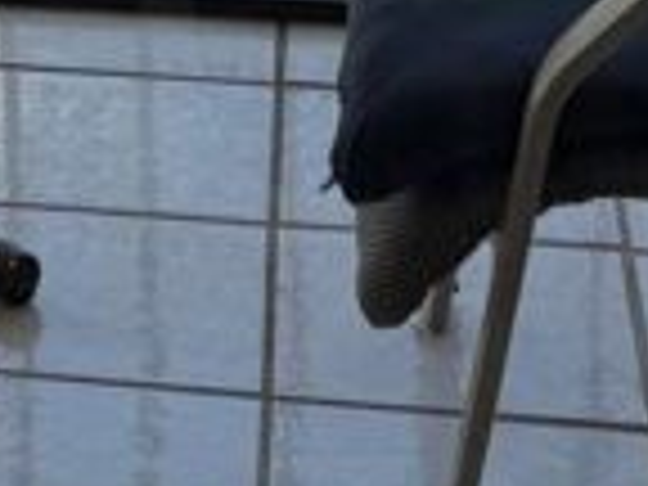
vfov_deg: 8.1
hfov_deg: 10.8
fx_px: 3201
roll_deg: +3.9
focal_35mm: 171
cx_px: -531
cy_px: -608
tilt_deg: -10.9
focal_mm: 6.76
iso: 80
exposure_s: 1/1139
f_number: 1.78
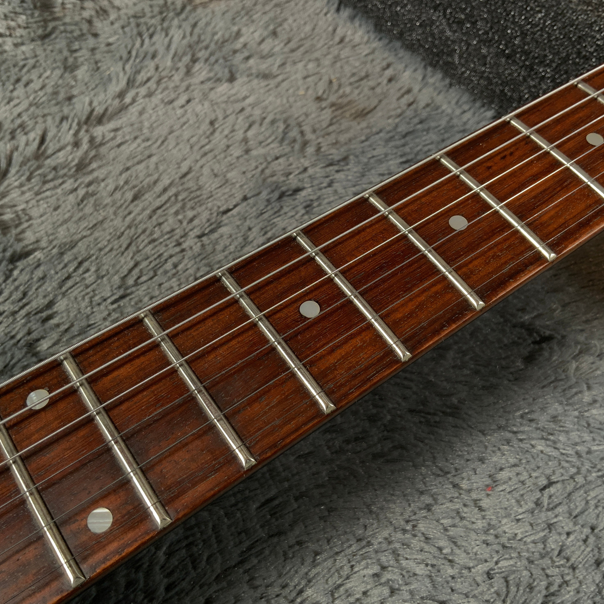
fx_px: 691
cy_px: 300
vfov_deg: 47.2
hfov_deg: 47.2
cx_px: 328
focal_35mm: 35
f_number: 1.8
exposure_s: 1/78
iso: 64
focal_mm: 3
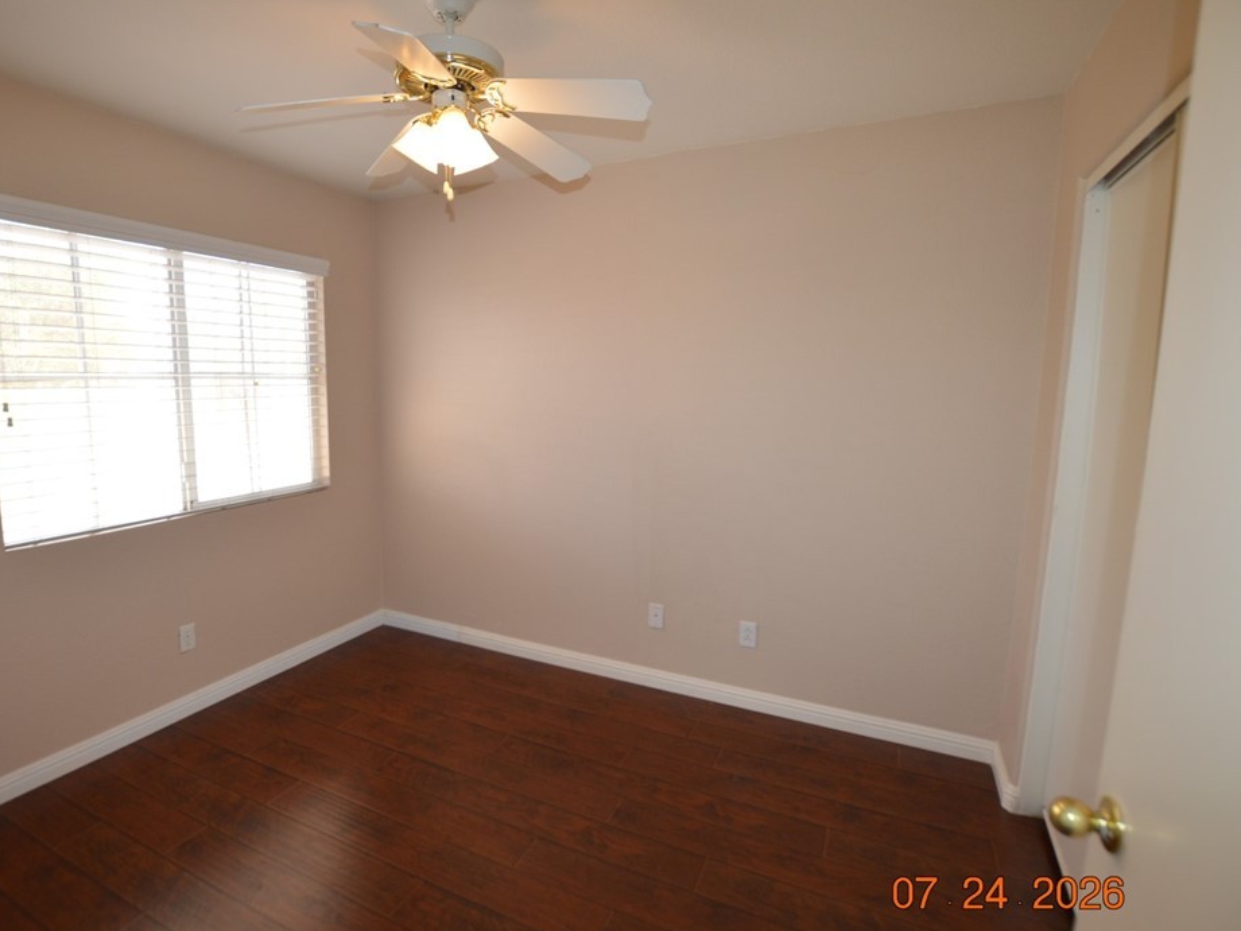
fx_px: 610
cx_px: 529
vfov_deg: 74.7
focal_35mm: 17
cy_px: 478
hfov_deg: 90.4
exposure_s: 1/125
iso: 400
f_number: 4
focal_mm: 10
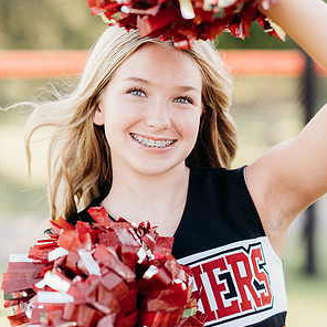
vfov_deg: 15.8
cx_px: 164
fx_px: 1176
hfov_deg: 15.8
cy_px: 115
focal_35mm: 110
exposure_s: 1/500
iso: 200
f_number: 2.8
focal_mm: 85
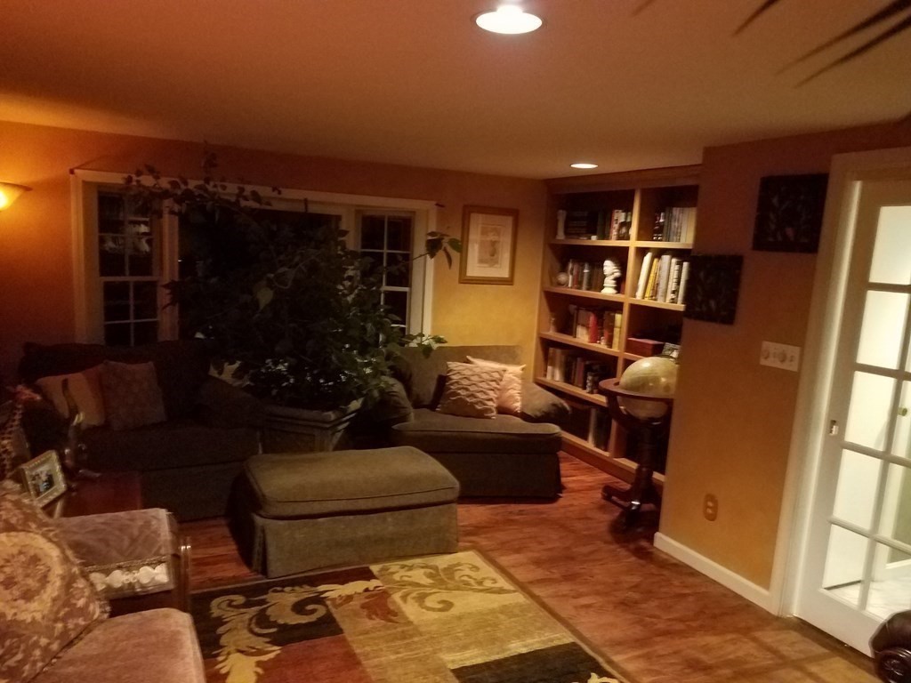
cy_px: 342
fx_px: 684
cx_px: 456
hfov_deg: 67.3
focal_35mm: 26
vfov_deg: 53.1
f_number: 1.7
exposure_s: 1/10
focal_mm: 4.2
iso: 500
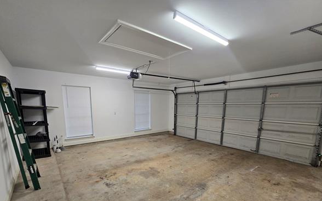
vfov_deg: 73.0
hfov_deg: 101.3
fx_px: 132
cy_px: 130
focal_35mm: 15
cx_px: 149
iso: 125
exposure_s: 1/60
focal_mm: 2.2
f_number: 2.2
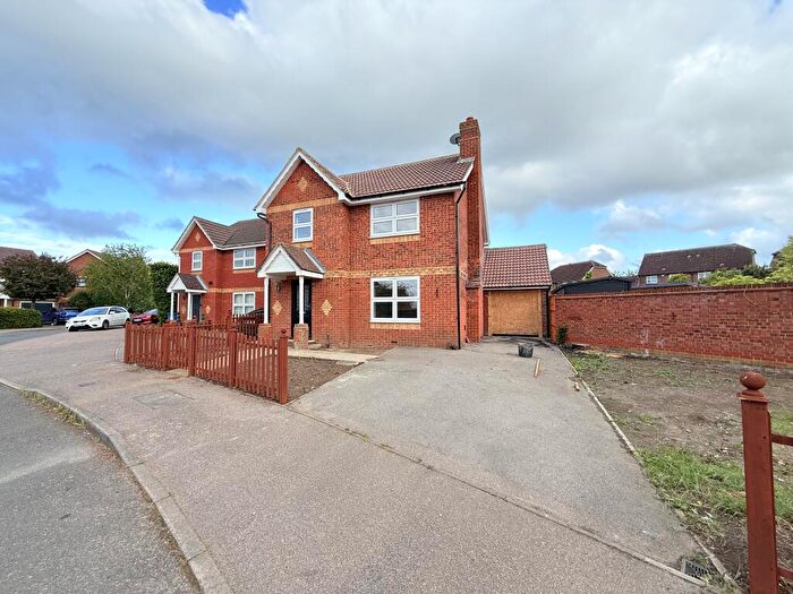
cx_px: 396
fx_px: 321
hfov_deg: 102.1
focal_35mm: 14
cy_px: 297
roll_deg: -0.3
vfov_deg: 85.7
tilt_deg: +3.8
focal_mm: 2.22
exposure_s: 1/607
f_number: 2.2
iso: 50
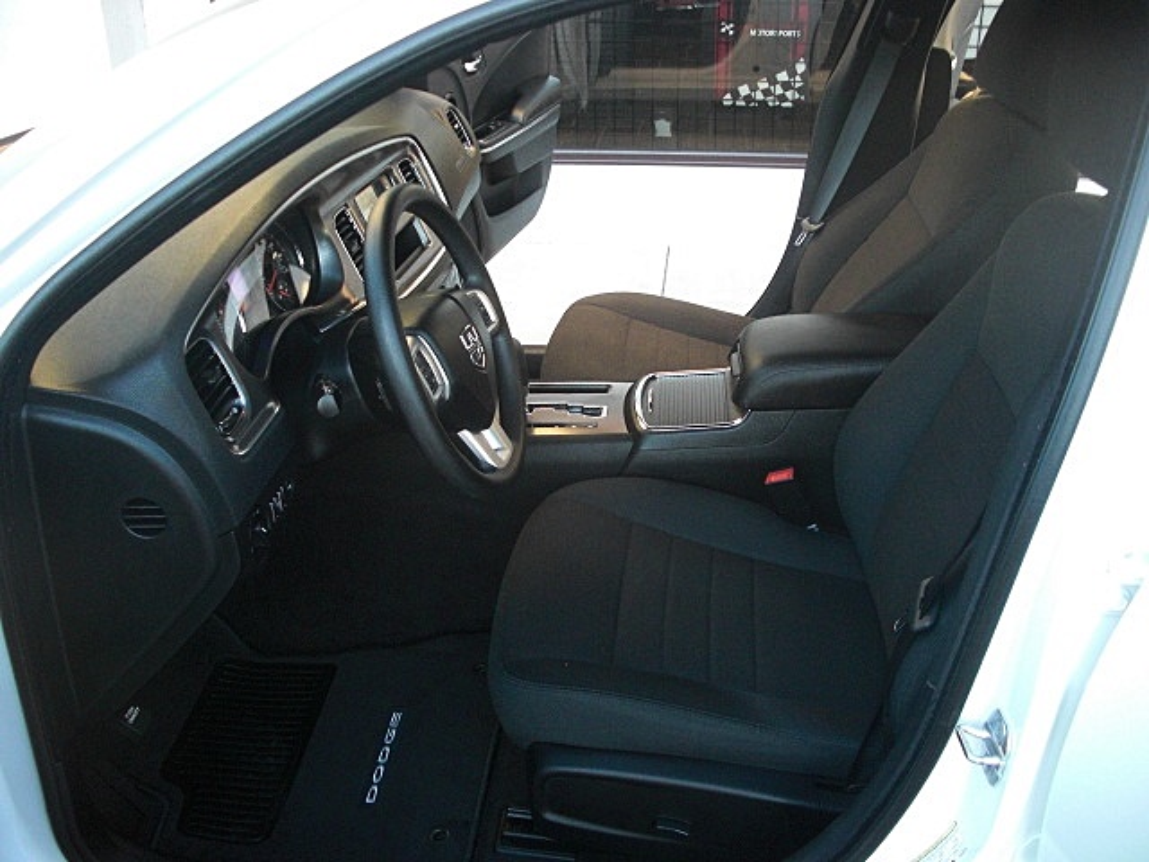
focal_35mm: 36
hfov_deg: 51.4
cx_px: 574
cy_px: 431
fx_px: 1195
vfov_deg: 39.7
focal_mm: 6.3
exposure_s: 1/100
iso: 400
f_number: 2.8
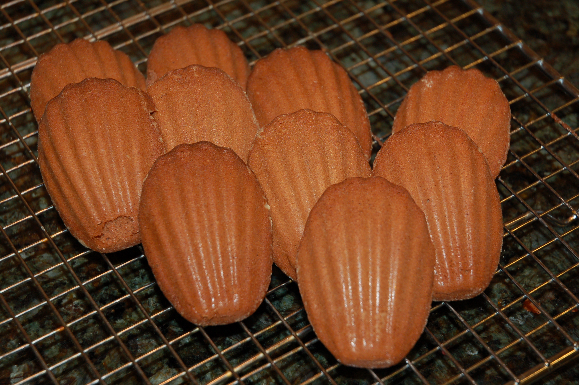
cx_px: 281
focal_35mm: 90
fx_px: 1446
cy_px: 178
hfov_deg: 22.6
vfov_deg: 15.2
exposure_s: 1/60
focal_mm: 52
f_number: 4.5
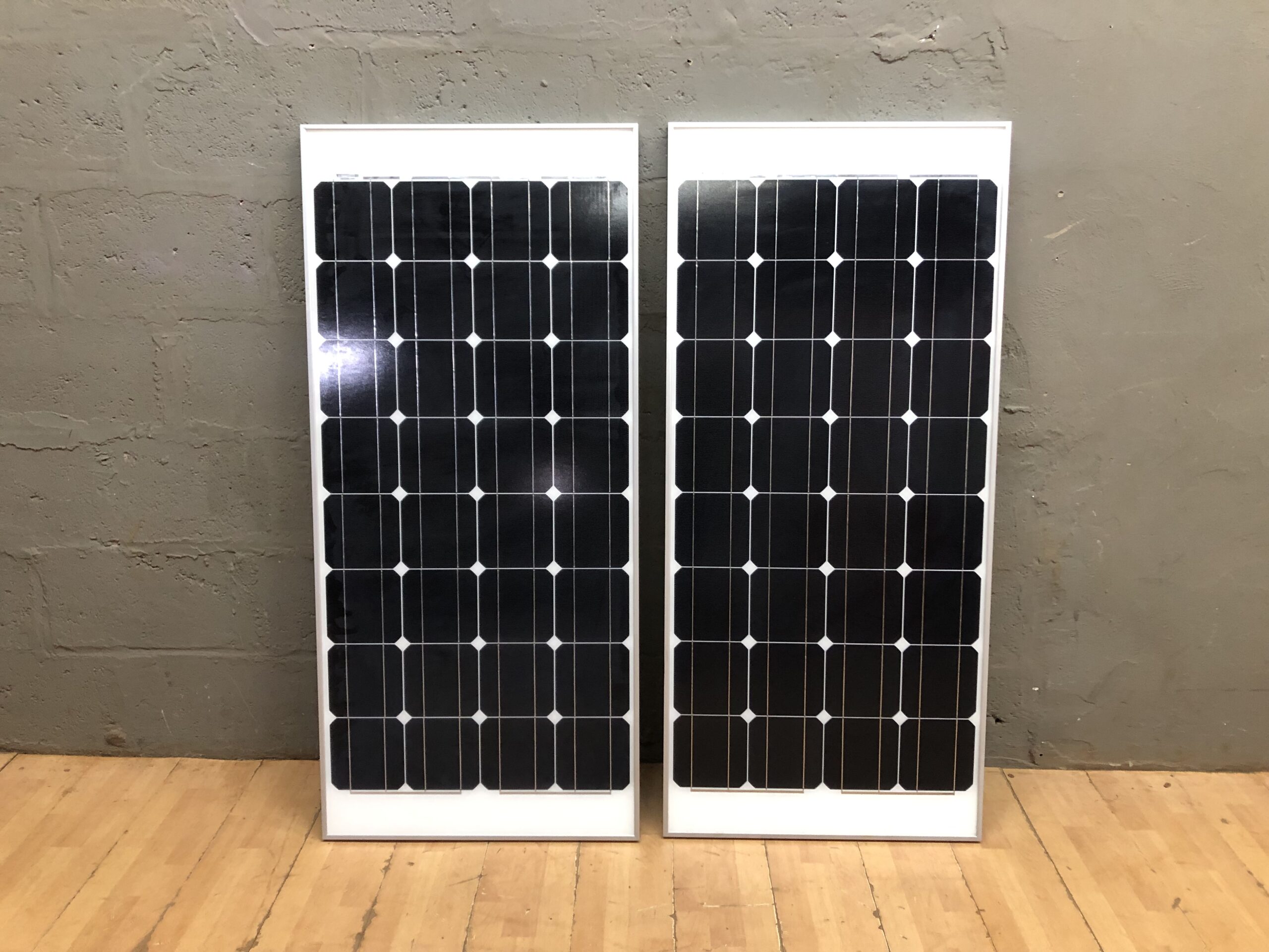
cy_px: 476
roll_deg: -0.8
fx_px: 1026
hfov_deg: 63.4
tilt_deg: -15.3
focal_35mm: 28
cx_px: 634
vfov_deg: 49.7
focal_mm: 3.99
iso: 100
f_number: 1.8
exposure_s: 1/14
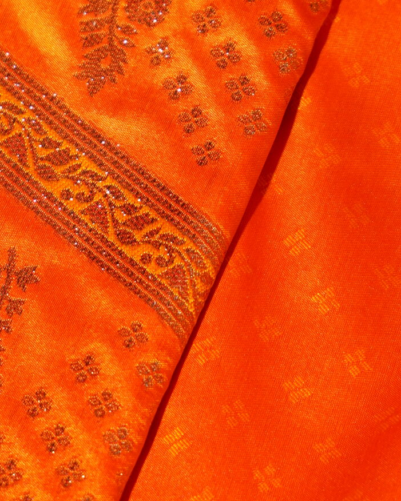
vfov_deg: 6.7
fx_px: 4272
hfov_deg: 5.4
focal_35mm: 288
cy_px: 25
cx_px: 222
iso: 400
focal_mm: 70
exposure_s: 1/200
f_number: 2.8
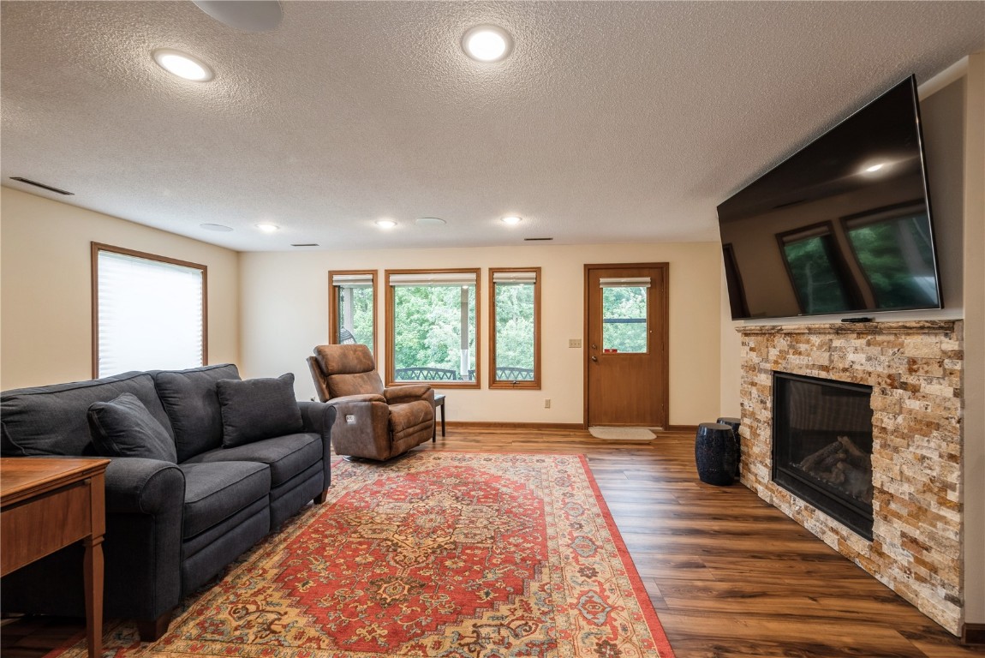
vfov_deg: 81.3
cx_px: 492
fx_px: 383
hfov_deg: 104.2
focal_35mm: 14
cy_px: 329
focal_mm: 14
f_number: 8
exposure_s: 1/3
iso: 200
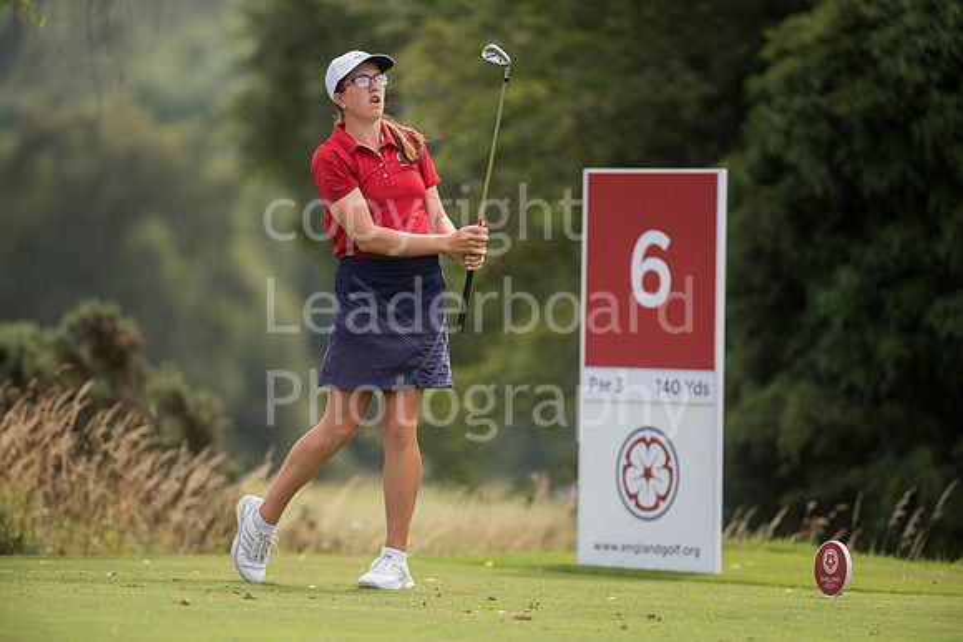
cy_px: 321
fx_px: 8027
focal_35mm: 300
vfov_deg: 4.6
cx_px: 482
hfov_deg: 6.9
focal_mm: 300
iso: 400
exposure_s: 1/2500
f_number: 4
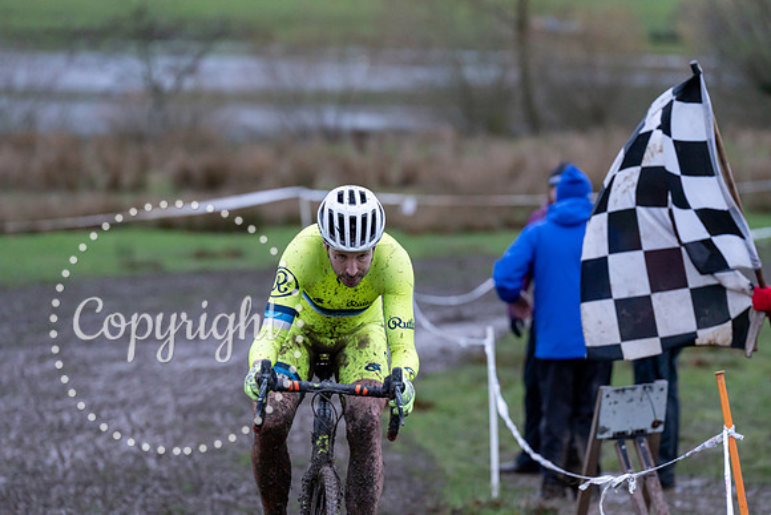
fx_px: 4284
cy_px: 258
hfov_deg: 10.3
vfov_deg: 6.9
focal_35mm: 200
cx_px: 386
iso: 5000
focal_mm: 200
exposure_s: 1/500
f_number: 4
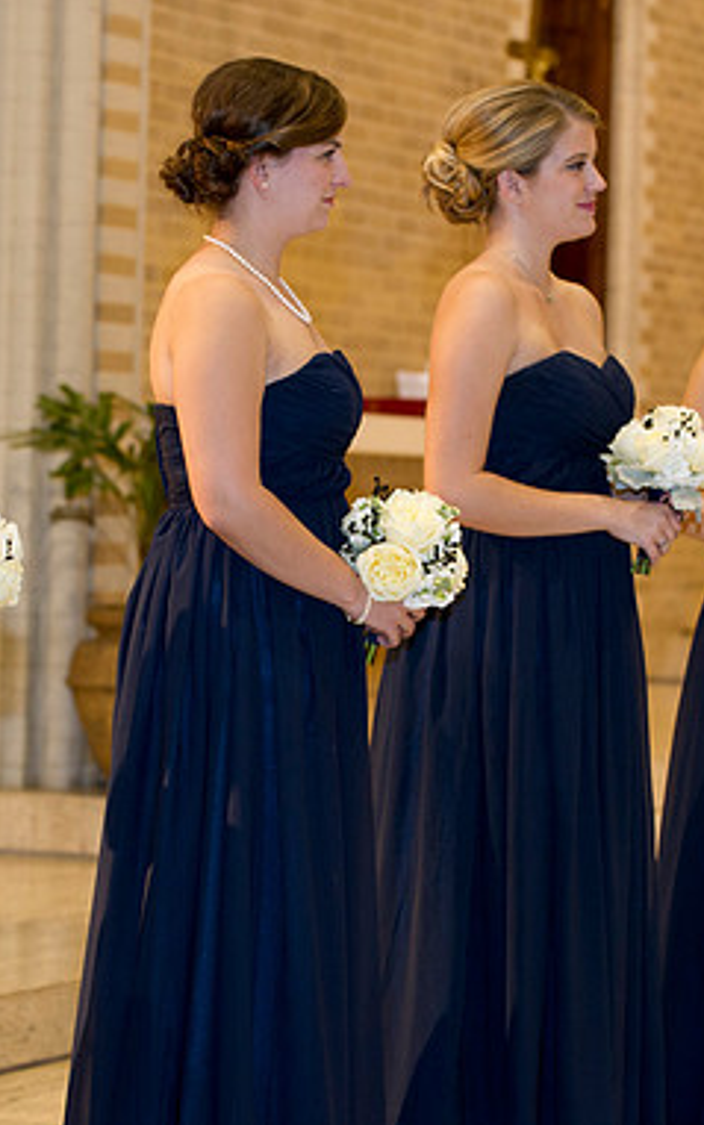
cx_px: 377
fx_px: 4509
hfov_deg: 8.9
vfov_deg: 14.2
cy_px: 560
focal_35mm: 147
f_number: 3.5
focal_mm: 95
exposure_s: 1/60
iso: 1250
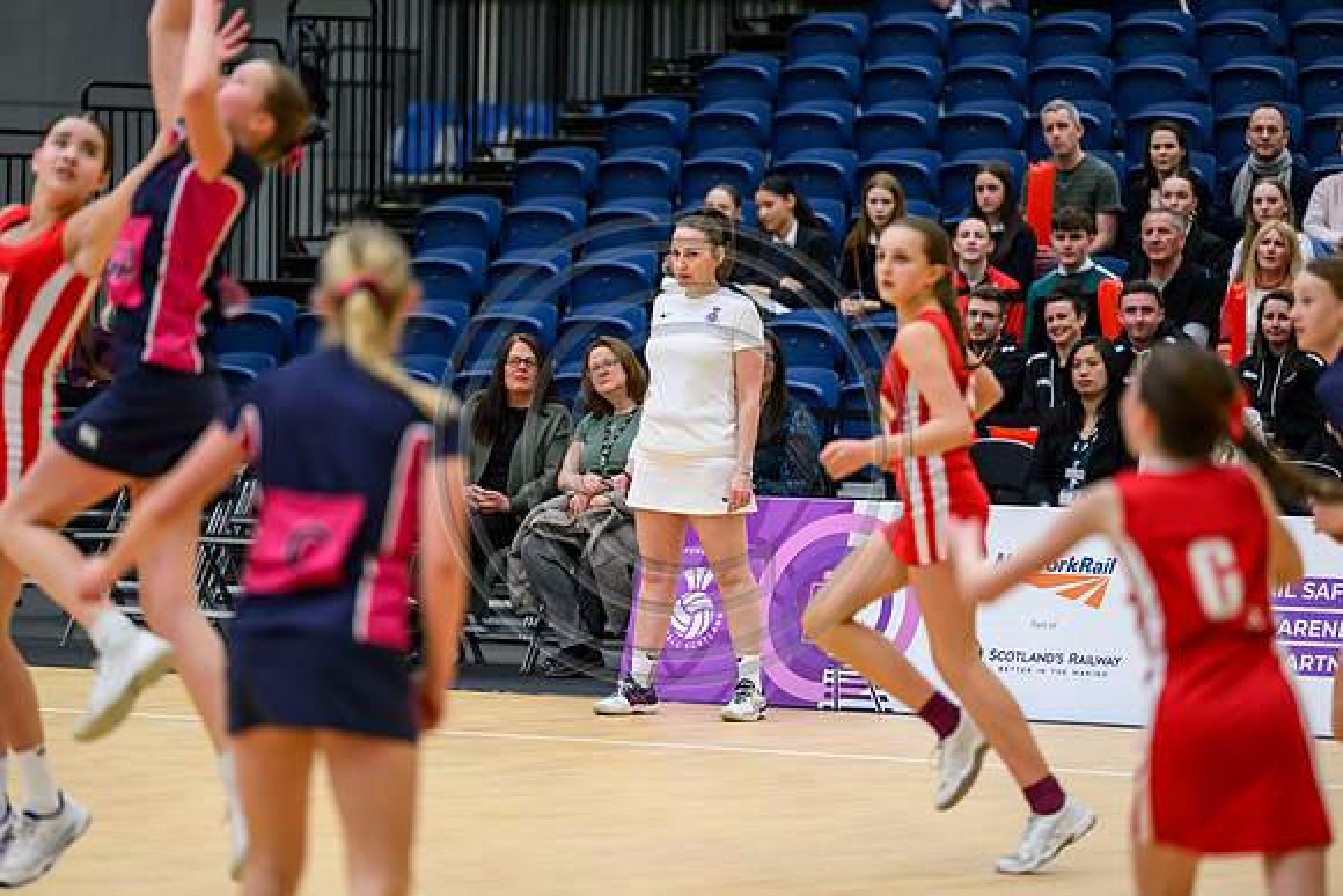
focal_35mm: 200
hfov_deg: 10.3
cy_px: 448
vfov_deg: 6.9
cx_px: 672
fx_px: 7463
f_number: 3.2
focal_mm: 200
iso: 5000
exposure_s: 1/800
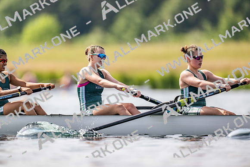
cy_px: 84
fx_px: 4167
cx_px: 125
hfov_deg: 3.4
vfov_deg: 2.3
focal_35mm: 600
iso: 200
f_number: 4
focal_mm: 600
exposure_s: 1/2500
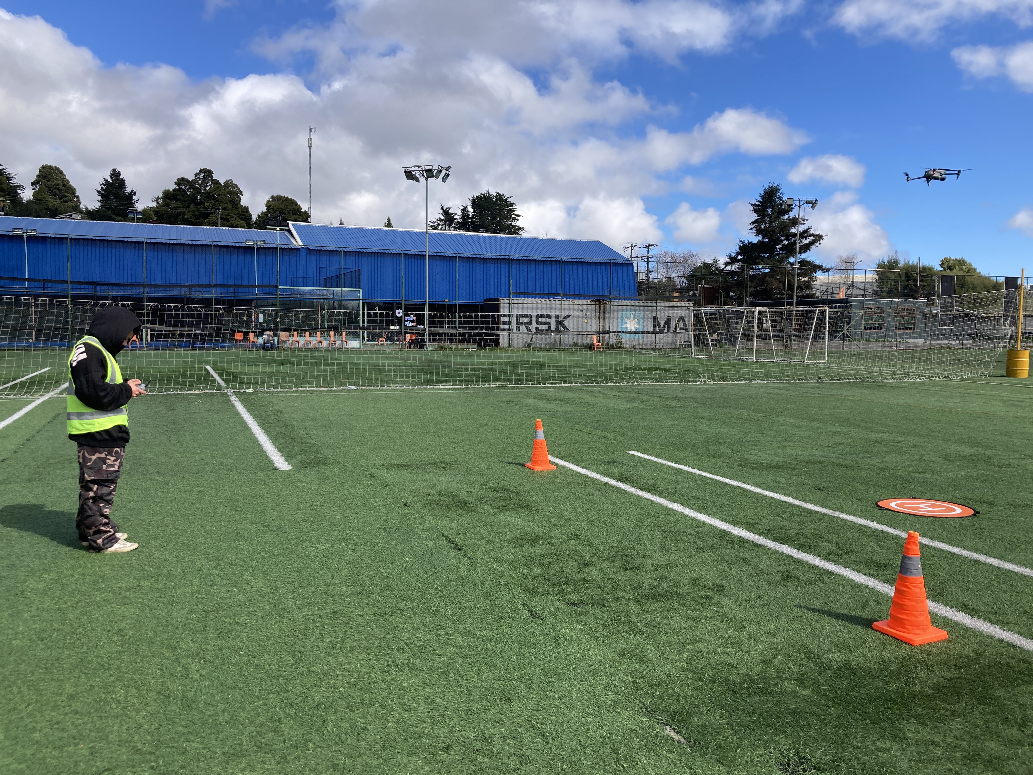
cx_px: 516
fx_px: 836
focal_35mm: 28
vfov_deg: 49.7
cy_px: 388
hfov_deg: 63.4
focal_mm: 3.99
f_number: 1.8
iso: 20
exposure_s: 1/1621
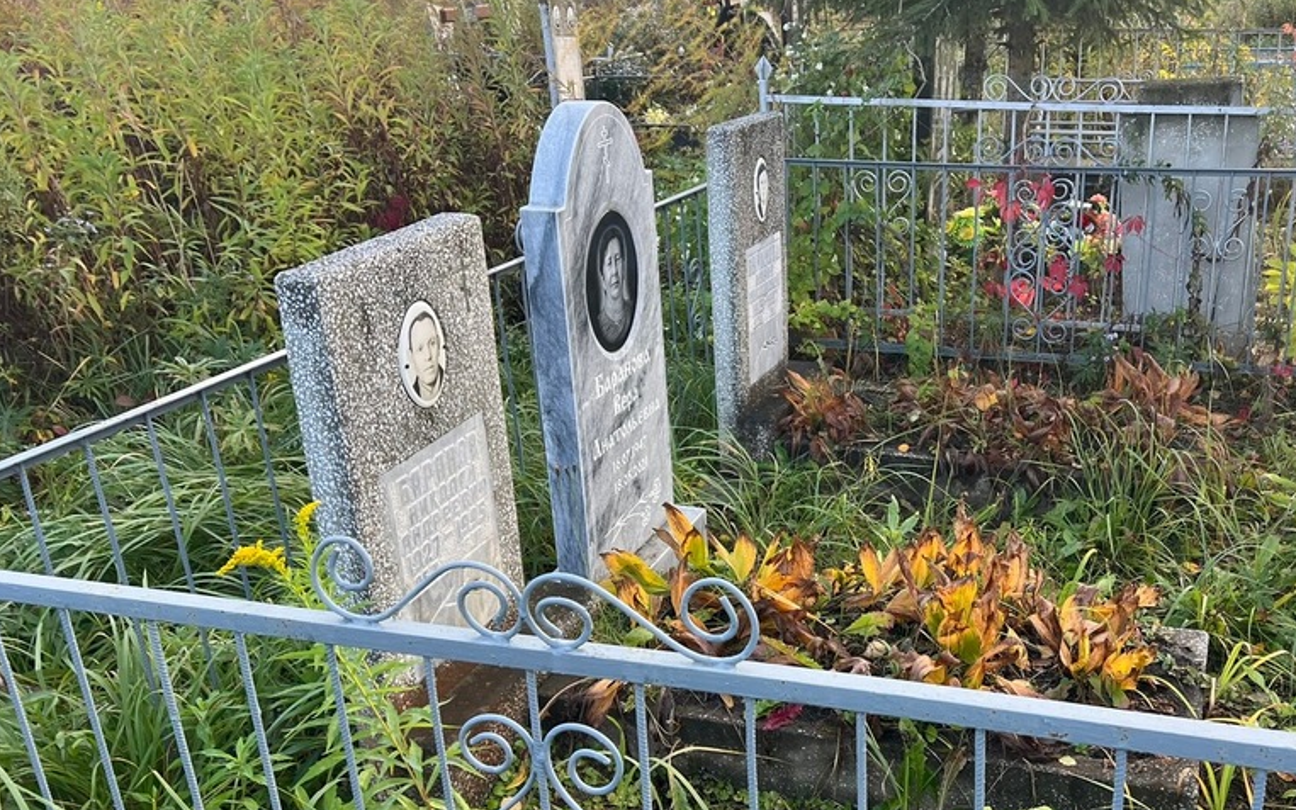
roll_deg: +2.9
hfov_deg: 52.2
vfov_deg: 34.3
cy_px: 499
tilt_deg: -19.5
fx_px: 1307
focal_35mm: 37
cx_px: 810
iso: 50
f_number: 1.5
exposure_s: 1/317
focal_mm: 5.7
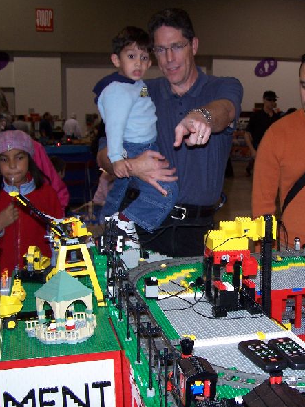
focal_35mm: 51
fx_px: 599
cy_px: 203
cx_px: 236
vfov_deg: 37.5
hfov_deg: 28.1
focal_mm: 6.3
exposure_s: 1/60
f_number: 2.8
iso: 140
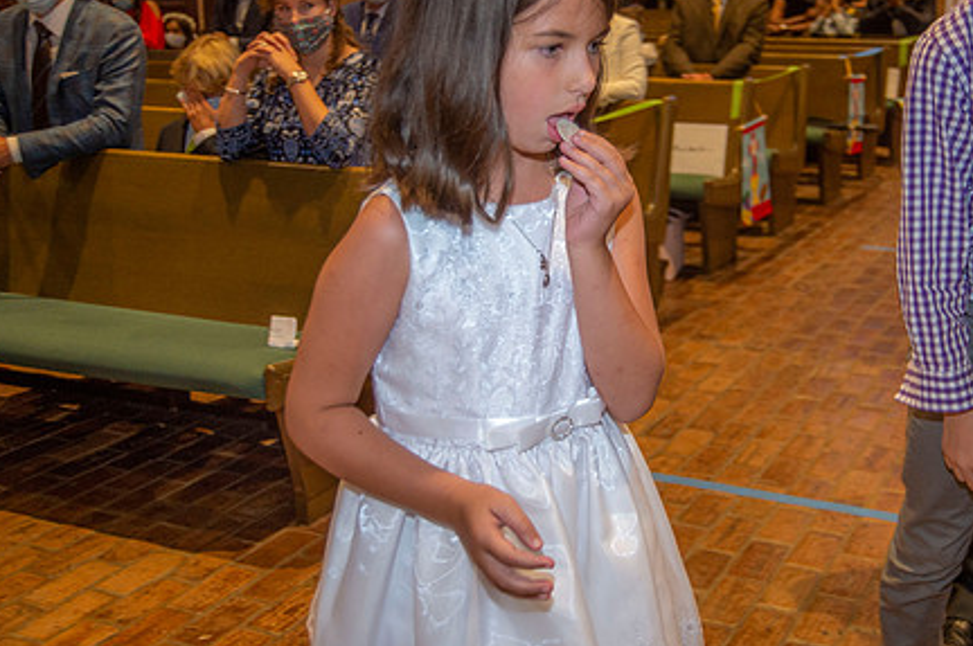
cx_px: 604
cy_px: 241
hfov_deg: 41.7
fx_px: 1269
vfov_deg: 28.5
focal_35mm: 47
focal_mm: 35
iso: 1600
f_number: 4.5
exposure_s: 1/125
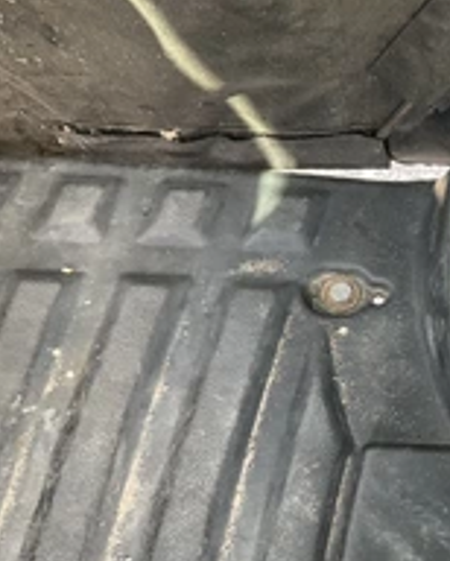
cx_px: 576
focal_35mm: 59
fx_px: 981
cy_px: 310
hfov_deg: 23.1
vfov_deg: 31.9
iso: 64
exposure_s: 1/122
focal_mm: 3
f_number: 1.8
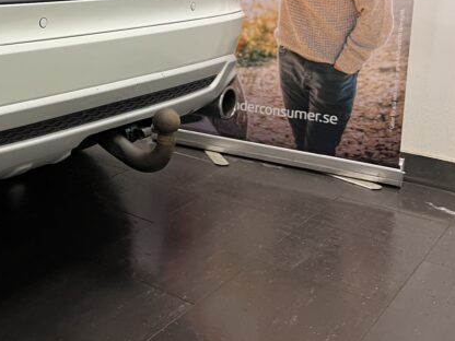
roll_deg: -2.1
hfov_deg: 35.5
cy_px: 32
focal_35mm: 50
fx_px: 657
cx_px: 28
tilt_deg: -7.8
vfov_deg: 28.0
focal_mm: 5.7
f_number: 1.5
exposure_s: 1/50
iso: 125
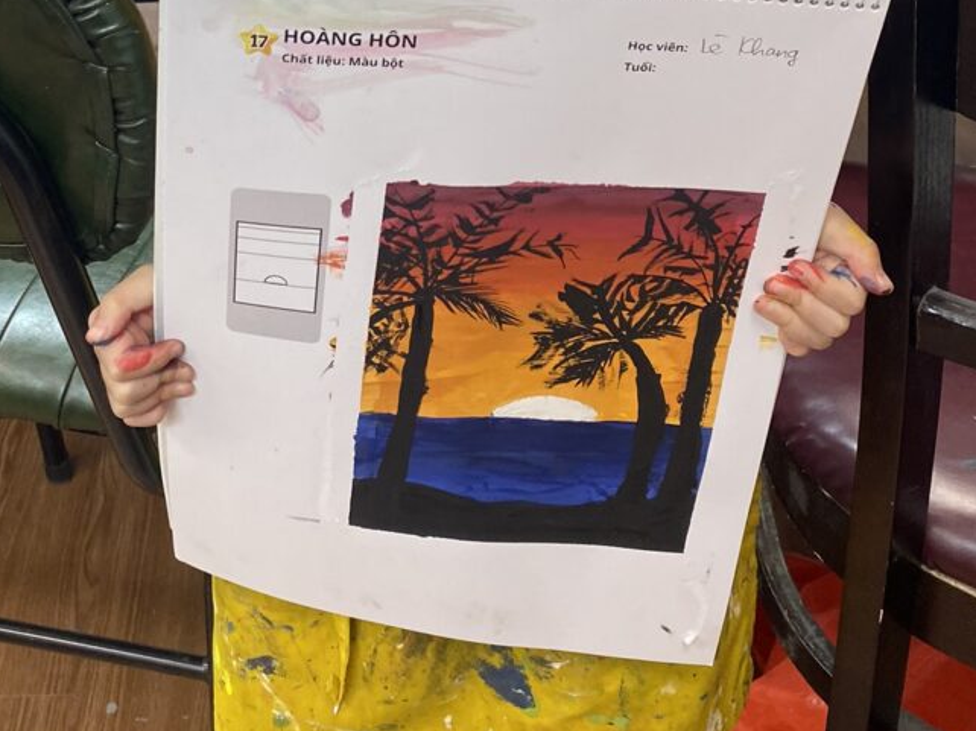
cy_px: -116
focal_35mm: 54
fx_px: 1522
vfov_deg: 24.7
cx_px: 380
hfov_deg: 35.4
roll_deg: +1.9
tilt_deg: -21.4
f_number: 1.8
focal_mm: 4.25
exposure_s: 1/100
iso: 100
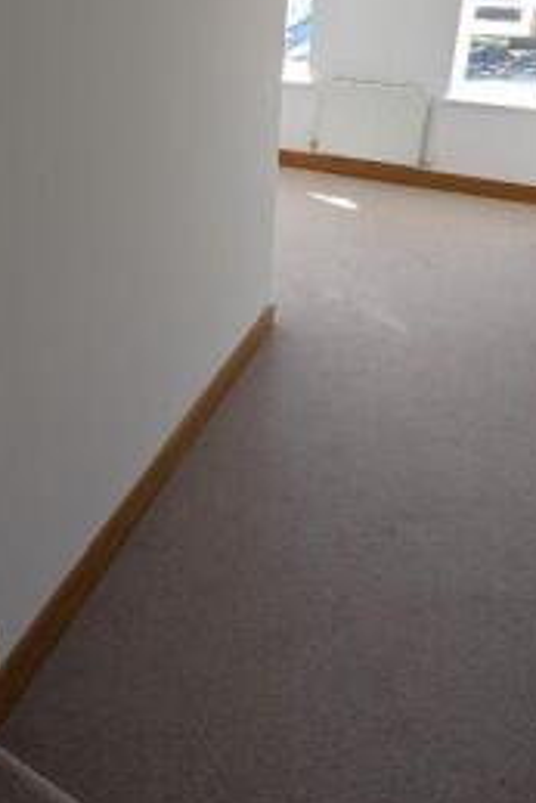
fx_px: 624
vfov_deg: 61.9
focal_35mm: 28
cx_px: 164
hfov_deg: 45.5
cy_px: 206
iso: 55
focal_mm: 2.02
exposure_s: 1/199
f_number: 1.7
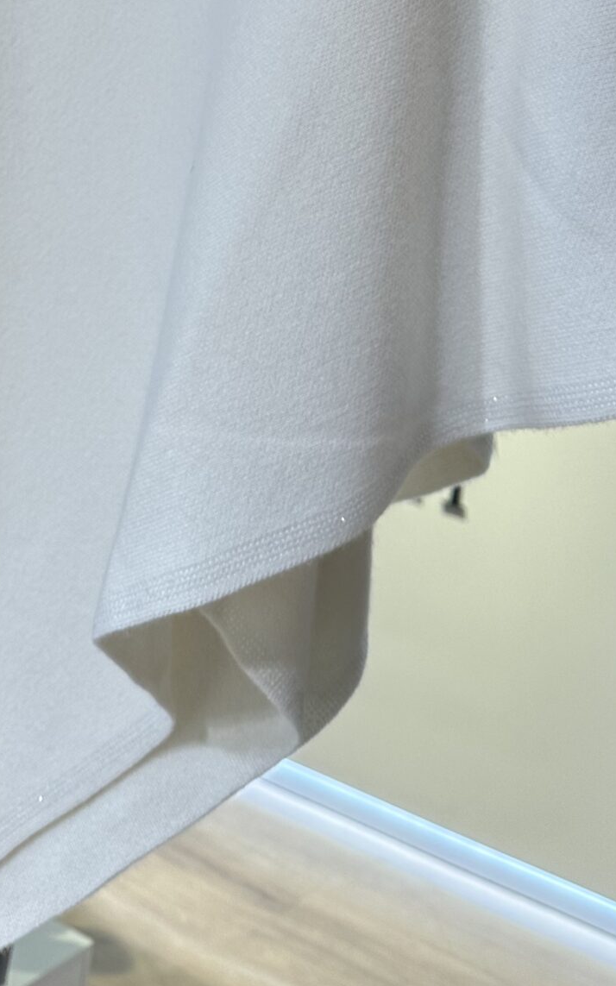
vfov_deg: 31.9
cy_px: -75
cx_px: 158
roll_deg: -5.1
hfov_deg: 22.5
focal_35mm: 57
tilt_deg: -0.7
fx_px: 1532
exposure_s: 1/100
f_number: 1.78
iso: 64
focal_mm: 6.86
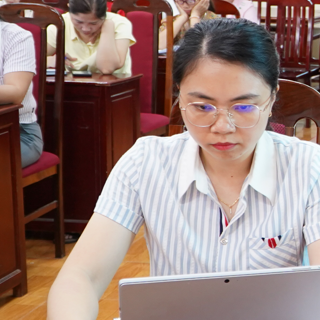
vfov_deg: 19.7
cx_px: 523
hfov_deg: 17.2
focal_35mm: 88
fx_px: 920
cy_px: 125
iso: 1250
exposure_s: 1/40
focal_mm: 21
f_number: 4
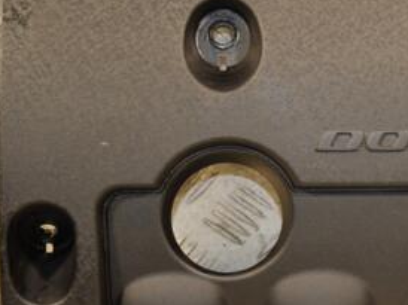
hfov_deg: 12.4
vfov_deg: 9.4
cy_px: 144
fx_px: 1861
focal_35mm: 158
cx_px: 371
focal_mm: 50
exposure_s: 1/80
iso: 800
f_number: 5
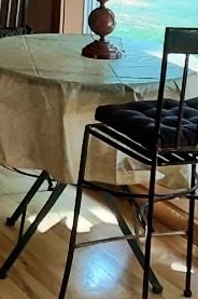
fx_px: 877
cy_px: 64
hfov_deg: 12.9
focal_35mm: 106
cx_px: 116
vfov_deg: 19.1
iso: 64
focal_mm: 2.91
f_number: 1.9
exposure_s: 1/40
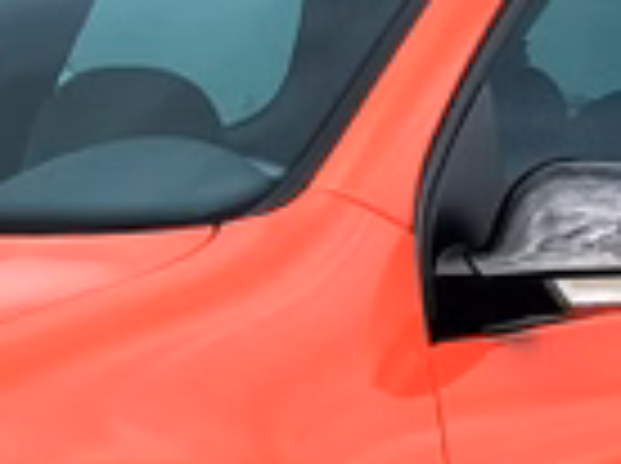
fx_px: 4262
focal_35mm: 238
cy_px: 514
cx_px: -126
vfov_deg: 6.2
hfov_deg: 8.2
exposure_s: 1/1152
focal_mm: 5.58
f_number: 1.8
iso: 50
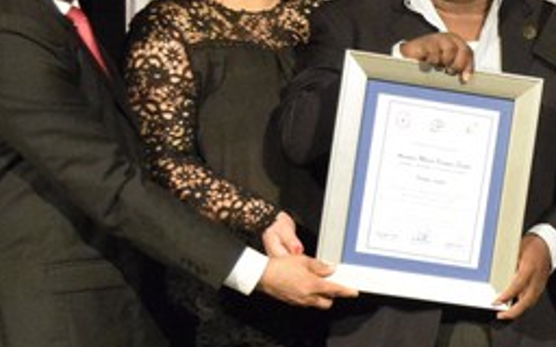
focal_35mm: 170
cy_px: 198
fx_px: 2576
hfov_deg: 12.0
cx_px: 686
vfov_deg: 7.7
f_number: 4.5
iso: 6400
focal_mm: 30
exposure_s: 1/125
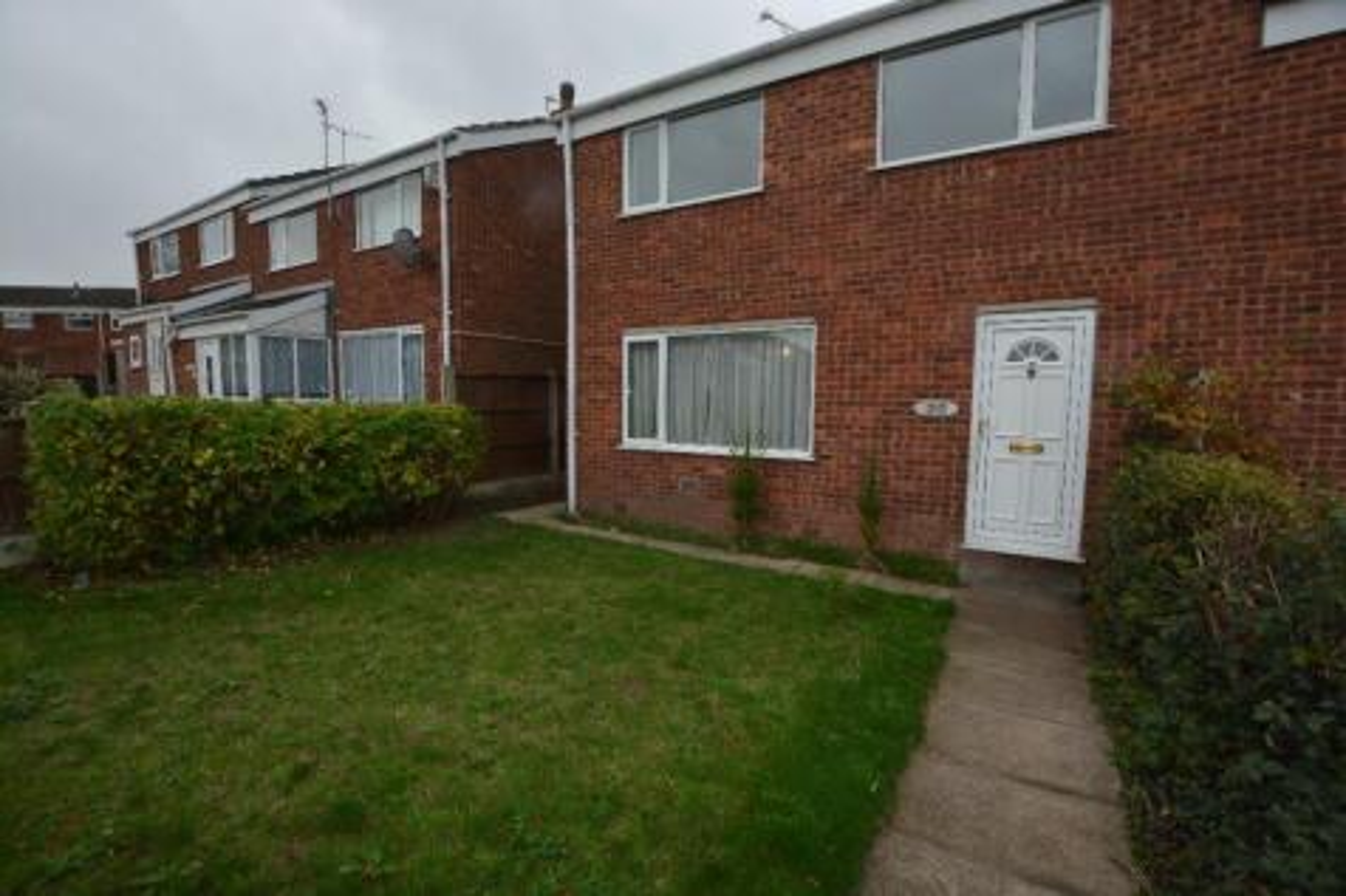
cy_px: 448
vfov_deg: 77.3
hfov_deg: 100.4
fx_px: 561
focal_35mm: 15
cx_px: 673
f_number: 5.6
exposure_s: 1/125
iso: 200
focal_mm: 10
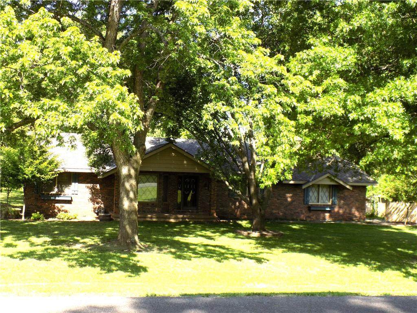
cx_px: 208
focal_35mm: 46
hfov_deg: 41.2
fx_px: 554
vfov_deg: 31.5
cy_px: 156
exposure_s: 1/200
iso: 80
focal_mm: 8.1
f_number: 3.7
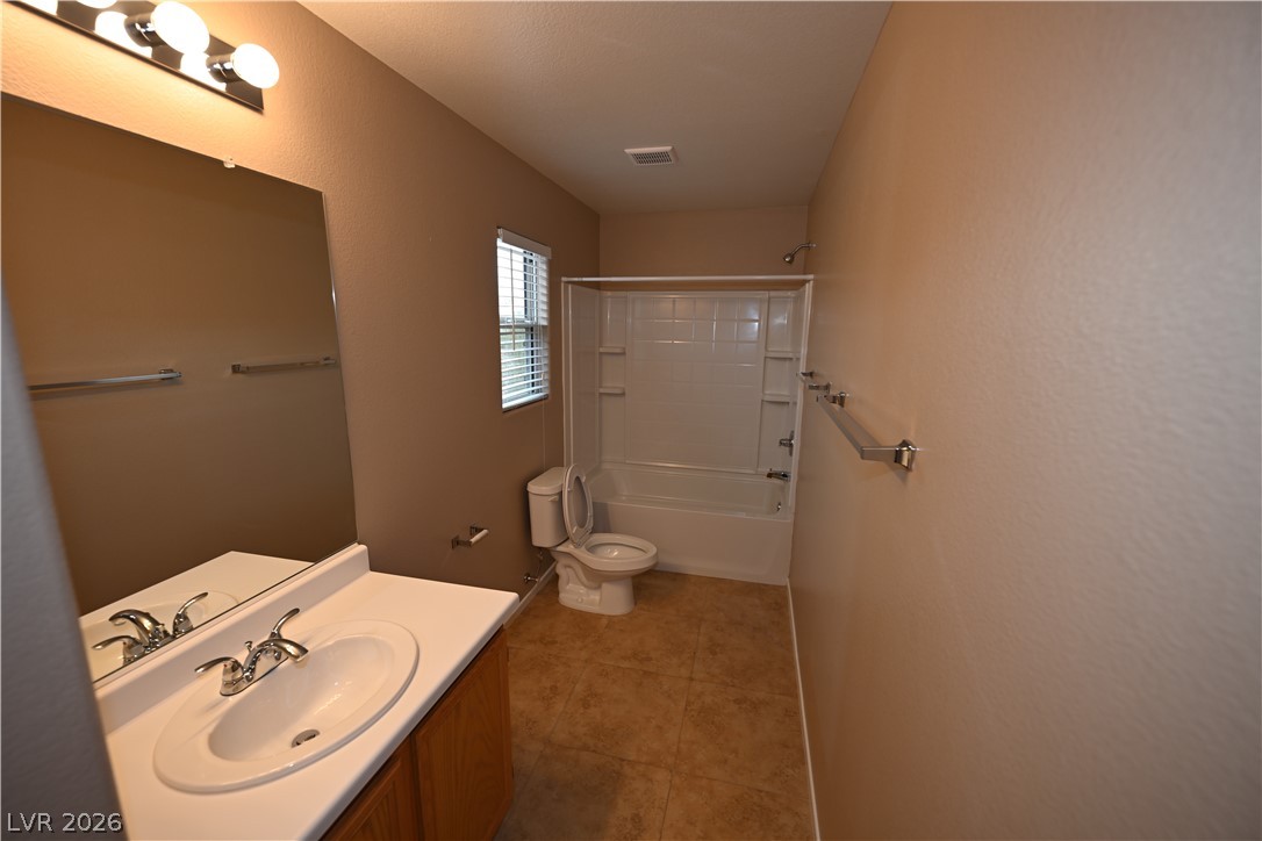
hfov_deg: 104.3
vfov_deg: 81.2
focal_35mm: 14
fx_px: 491
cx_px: 631
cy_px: 420
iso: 220
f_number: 4
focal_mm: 14
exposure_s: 1/60
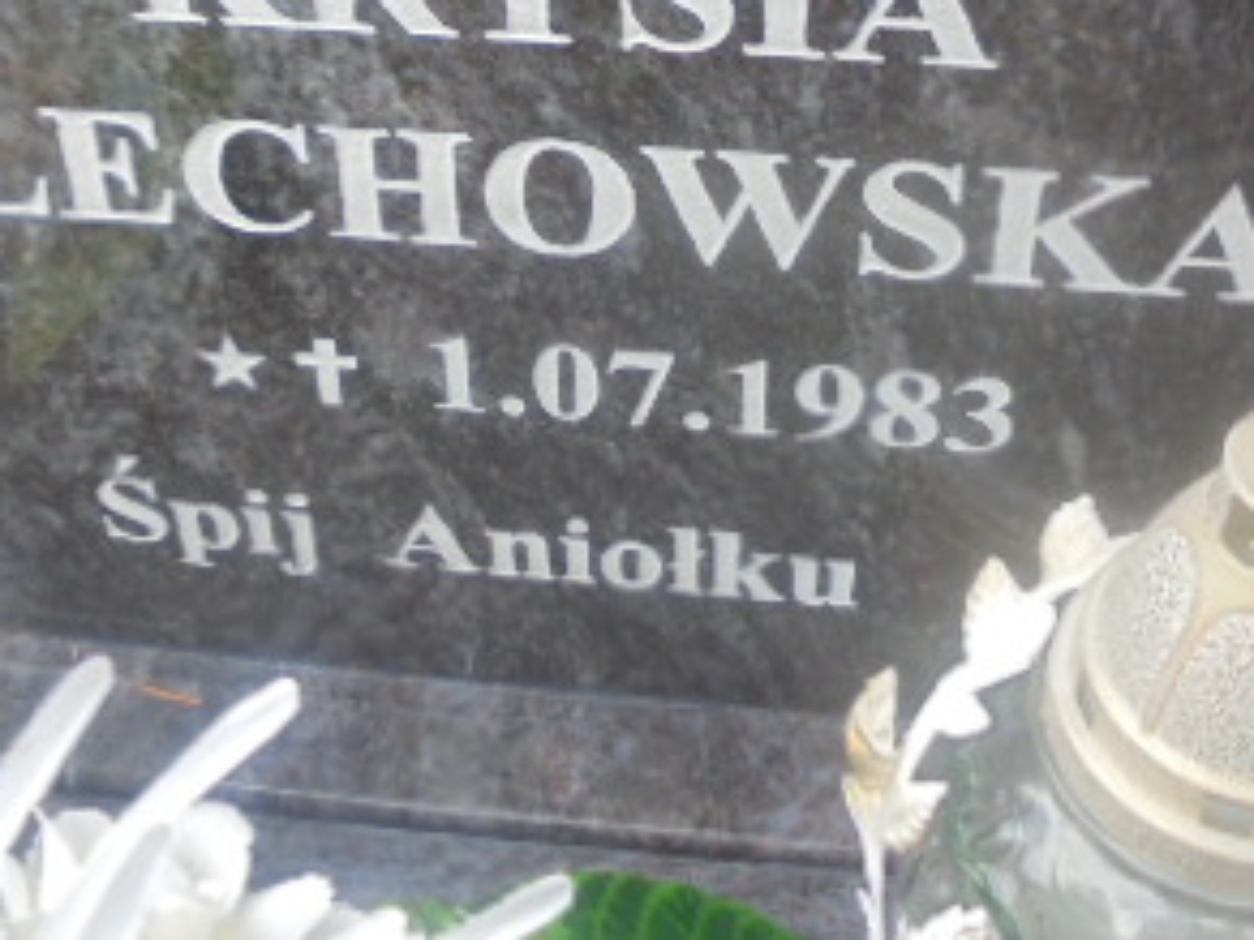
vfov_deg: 24.6
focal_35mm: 57
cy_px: 34
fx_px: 2065
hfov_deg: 33.8
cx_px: 563
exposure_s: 1/50
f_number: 3.5
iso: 100
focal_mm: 4.6
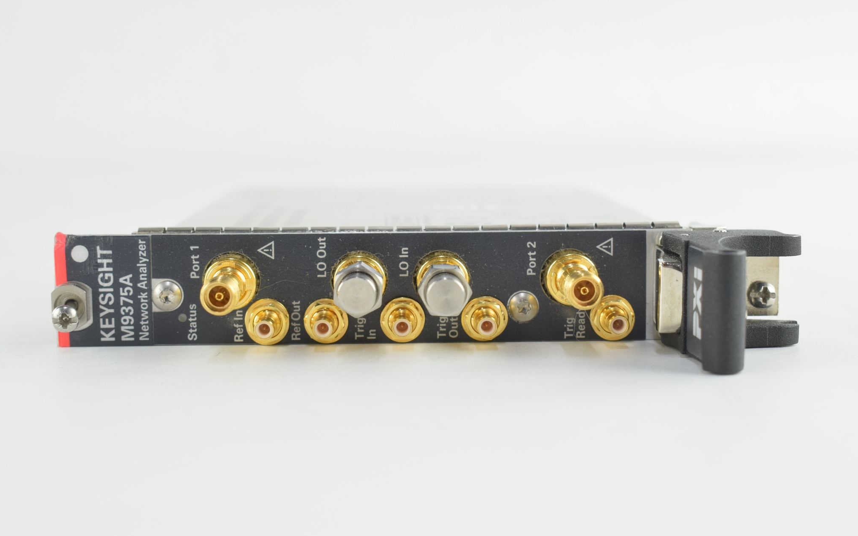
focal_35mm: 62
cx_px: 426
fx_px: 1450
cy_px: 268
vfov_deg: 21.0
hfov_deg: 33.0
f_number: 10
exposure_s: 1/30
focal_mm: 40
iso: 400
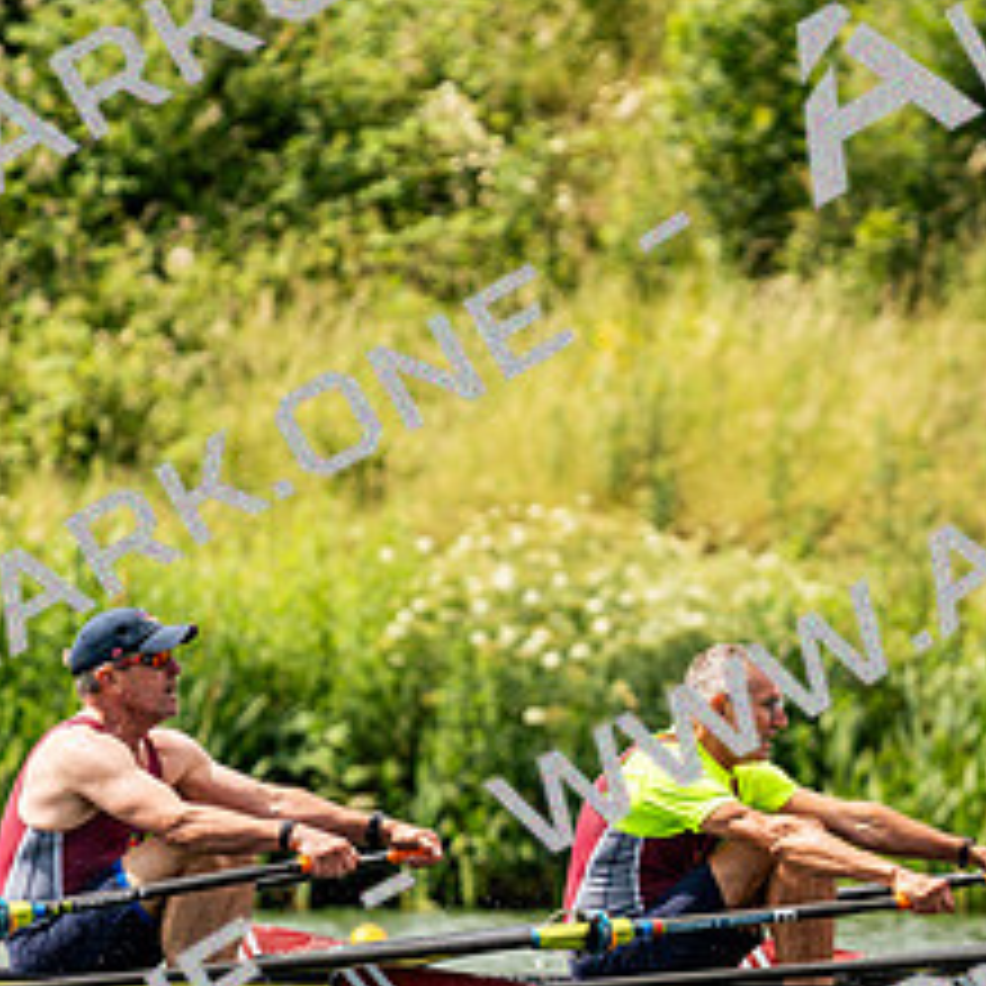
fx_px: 29003
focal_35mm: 900
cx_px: 1045
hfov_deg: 1.9
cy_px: 867
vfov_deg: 1.9
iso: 320
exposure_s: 1/2000
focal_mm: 400
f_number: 6.3
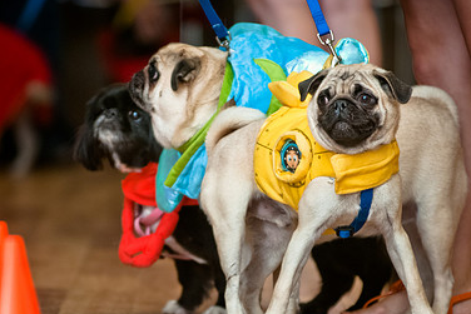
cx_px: 212
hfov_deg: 4.5
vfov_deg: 3.0
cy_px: 238
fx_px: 6047
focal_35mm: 462
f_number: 2.8
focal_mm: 200
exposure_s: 1/200
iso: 200
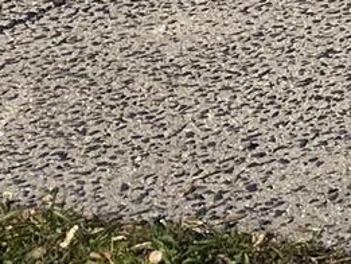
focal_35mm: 188
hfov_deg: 7.7
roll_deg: -0.5
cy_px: -616
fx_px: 1907
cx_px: 1341
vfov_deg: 6.9
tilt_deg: -0.5
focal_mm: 6.86
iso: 80
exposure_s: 1/8197
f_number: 1.78
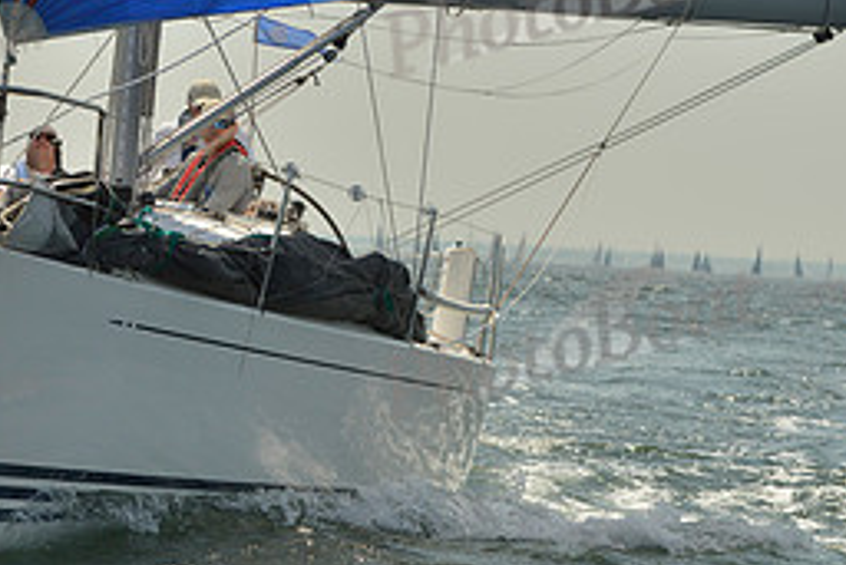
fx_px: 5596
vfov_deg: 5.8
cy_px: 210
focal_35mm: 238
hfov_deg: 8.6
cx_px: 215
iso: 200
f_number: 8
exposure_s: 1/1250
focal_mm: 105
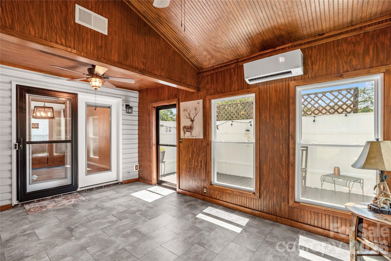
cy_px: 130
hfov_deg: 96.7
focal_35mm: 16
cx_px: 196
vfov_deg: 73.7
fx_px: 174
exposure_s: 1/8
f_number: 8
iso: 100
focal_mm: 16
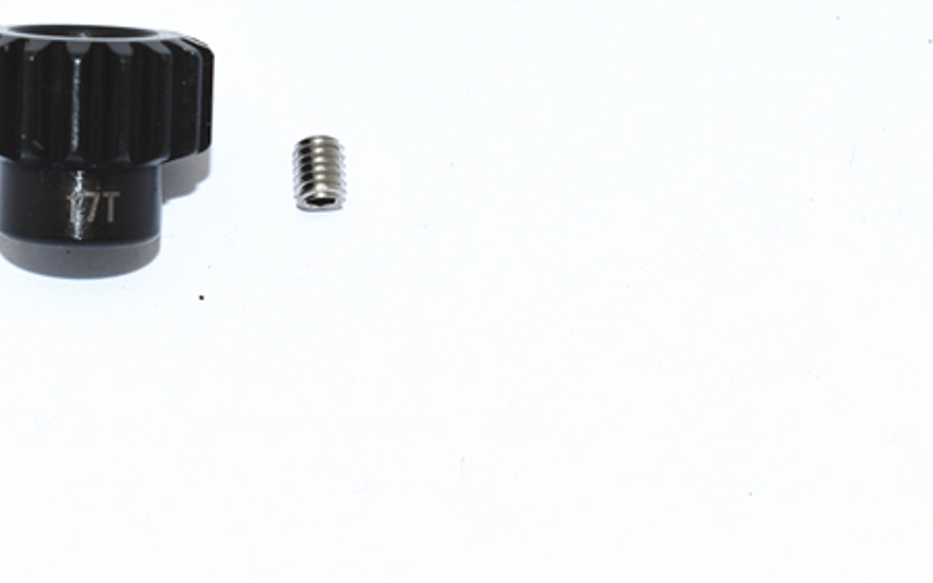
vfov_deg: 9.2
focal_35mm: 142
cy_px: 153
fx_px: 3611
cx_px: 131
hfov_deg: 14.6
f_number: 8
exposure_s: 1/200
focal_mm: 52
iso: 100
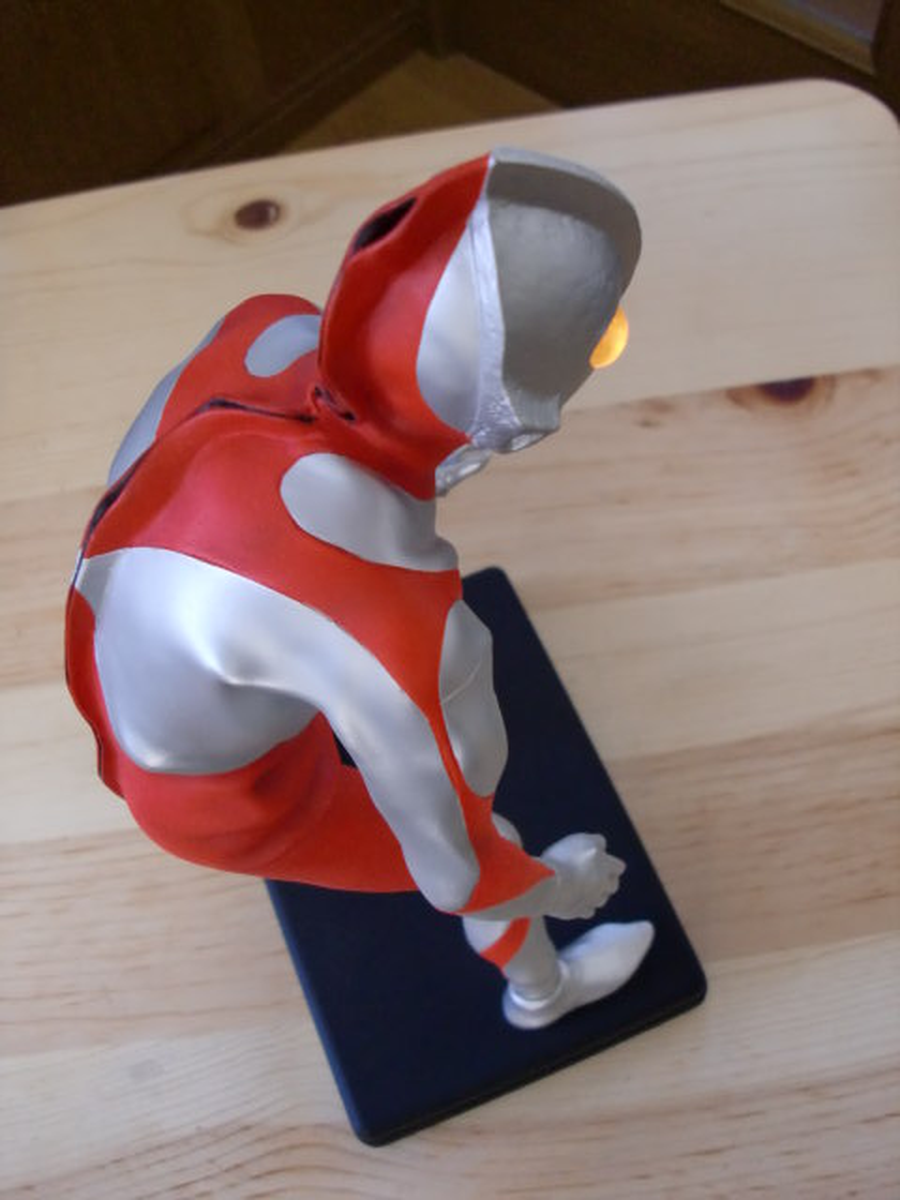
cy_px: 600
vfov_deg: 51.4
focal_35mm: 36
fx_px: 1248
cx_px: 450
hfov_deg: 39.7
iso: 400
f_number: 2.8
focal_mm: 6.3
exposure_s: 1/30
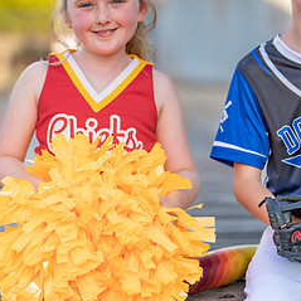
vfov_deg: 13.4
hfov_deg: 13.4
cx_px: 112
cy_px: 153
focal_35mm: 130
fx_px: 1279
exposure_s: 1/2000
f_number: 1.2
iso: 100
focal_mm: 50
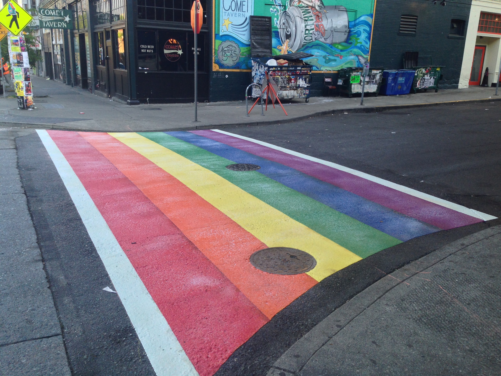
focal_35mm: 33
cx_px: 250
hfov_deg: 55.4
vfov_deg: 42.9
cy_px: 188
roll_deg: -1.5
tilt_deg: -14.9
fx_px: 478
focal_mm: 4.12
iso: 64
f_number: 2.4
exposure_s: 1/120
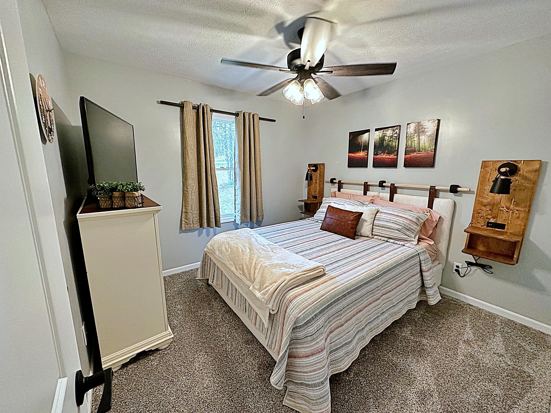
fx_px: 223
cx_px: 276
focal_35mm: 14
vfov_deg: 85.7
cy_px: 206
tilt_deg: -9.2
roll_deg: -0.6
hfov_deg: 102.1
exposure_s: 1/120
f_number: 2.2
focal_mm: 2.22
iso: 250
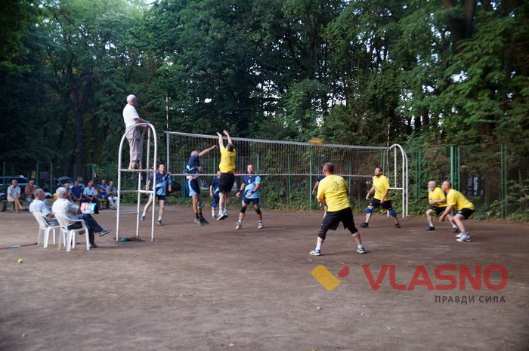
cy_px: 176
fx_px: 572
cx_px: 264
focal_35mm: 39
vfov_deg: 34.1
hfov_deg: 49.6
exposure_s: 1/60
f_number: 4
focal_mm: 26
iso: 320
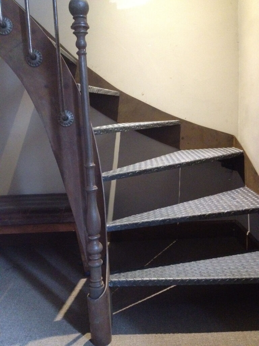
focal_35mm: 35
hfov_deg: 40.7
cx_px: 130
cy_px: 173
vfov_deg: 52.6
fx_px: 349
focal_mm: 4.28
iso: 800
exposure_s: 1/15
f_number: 2.4
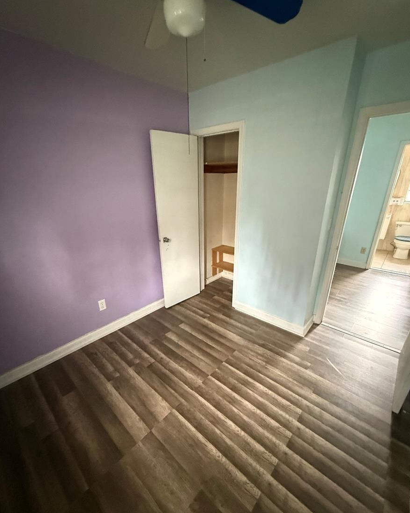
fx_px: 227
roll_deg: +0.5
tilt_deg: -22.0
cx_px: 203
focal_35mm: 15
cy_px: 273
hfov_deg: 84.1
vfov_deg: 96.6
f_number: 2.2
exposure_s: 1/55
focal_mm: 2.22
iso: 1600
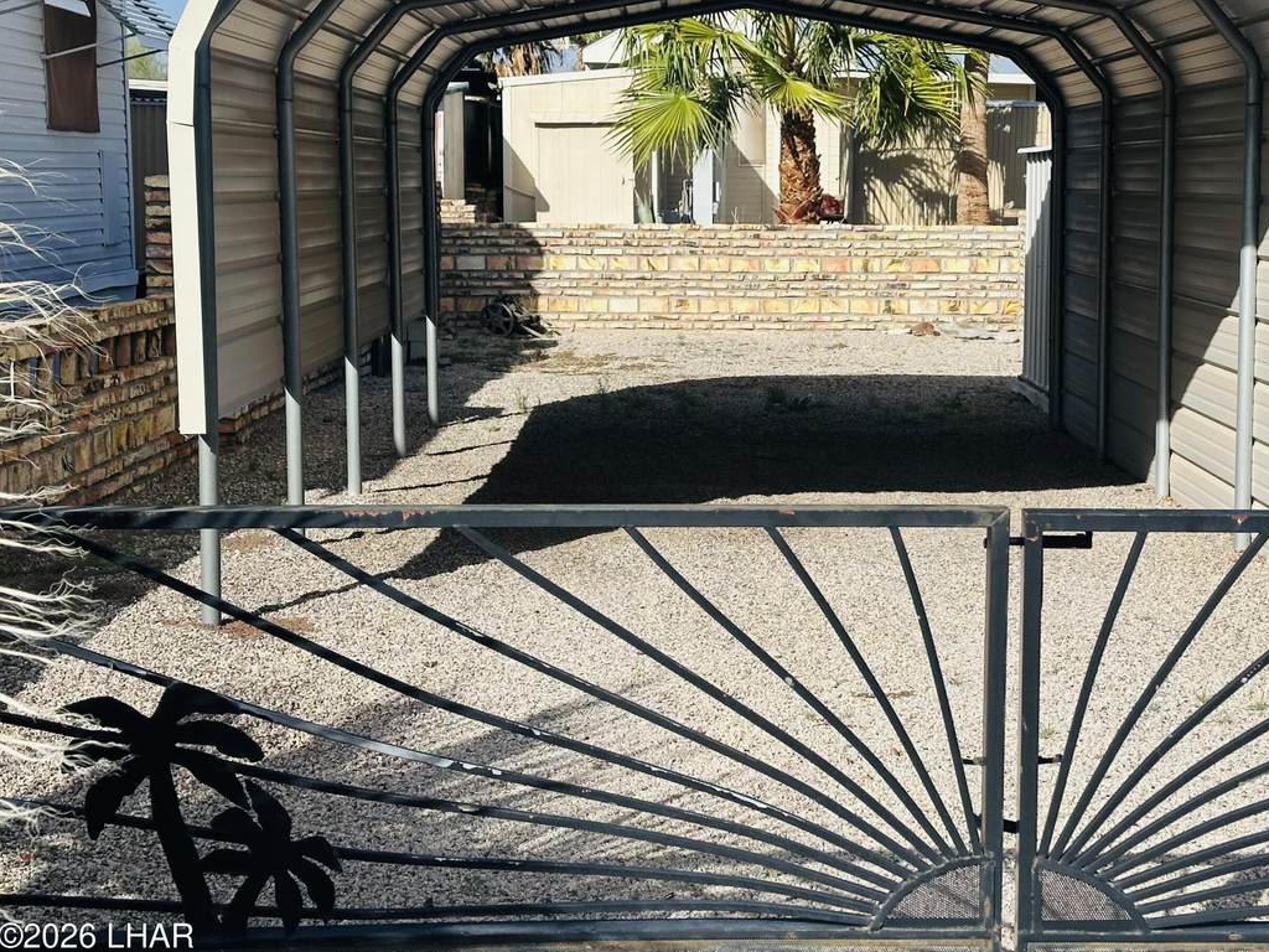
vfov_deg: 24.4
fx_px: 2200
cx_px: 788
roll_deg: -1.6
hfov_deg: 32.0
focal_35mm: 60
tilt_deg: -5.7
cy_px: 395
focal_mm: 6.86
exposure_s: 1/5556
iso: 64
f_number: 1.78
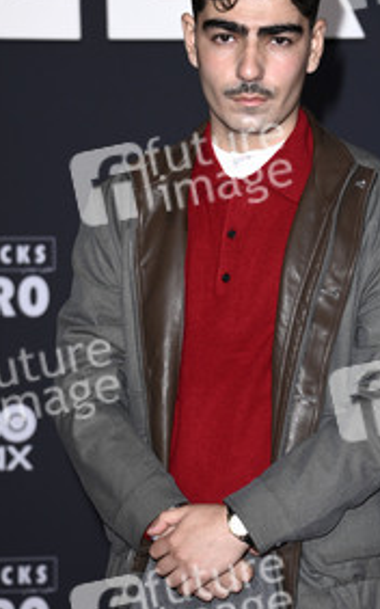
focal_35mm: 162
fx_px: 2687
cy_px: 283
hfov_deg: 8.1
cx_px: 244
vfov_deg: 12.9
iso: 800
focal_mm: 112
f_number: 5.6
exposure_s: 1/250
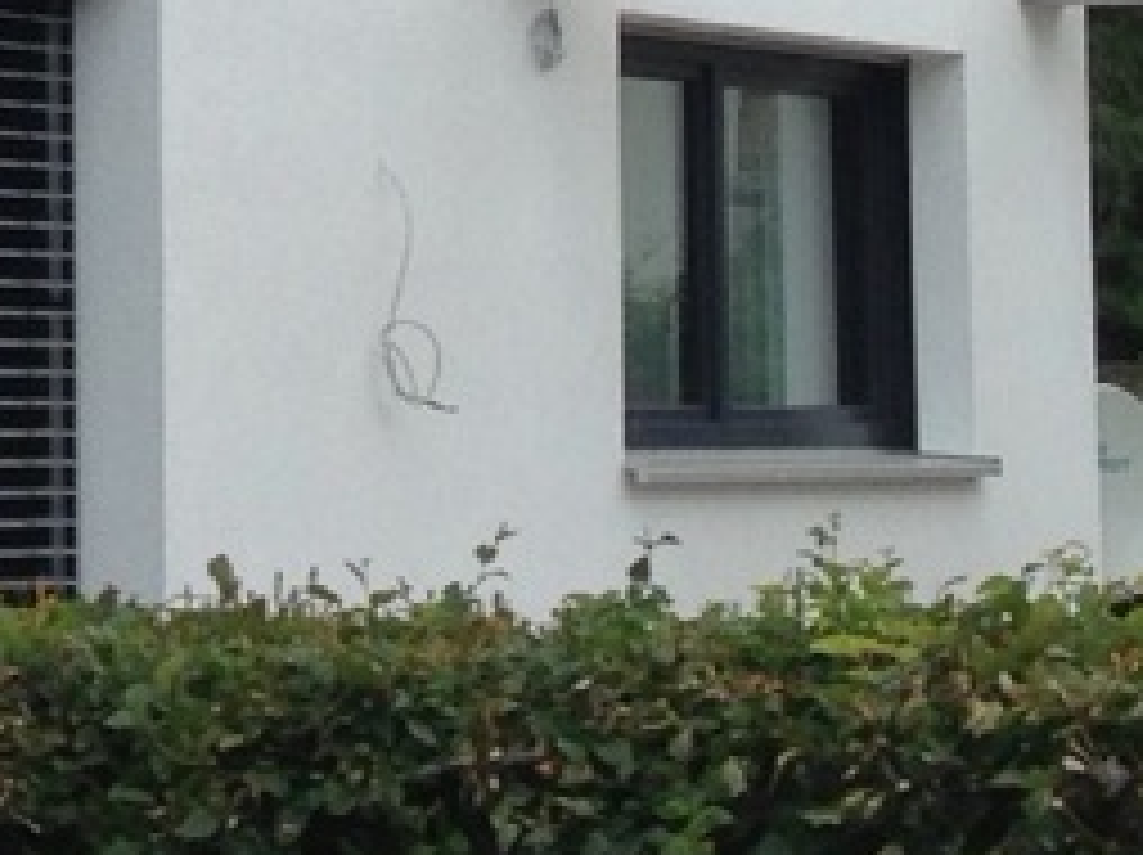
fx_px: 6862
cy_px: -414
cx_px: -792
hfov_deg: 9.2
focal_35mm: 208
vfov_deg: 7.0
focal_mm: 4.13
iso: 50
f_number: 2.4
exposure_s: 1/1130
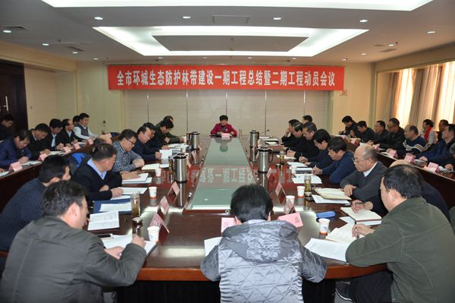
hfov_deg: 67.4
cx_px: 228
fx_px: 341
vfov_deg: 47.9
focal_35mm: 27
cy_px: 152
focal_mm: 18
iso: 1250
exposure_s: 1/100
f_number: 4.5
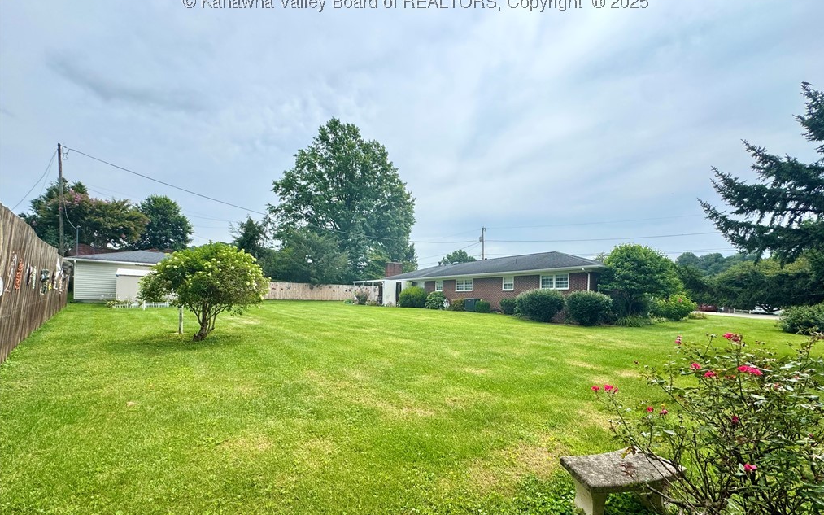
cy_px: 302
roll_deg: -2.0
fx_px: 337
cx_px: 415
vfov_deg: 74.2
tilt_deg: +0.3
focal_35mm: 15
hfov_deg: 101.5
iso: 50
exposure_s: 1/1832
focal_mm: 2.22
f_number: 2.2
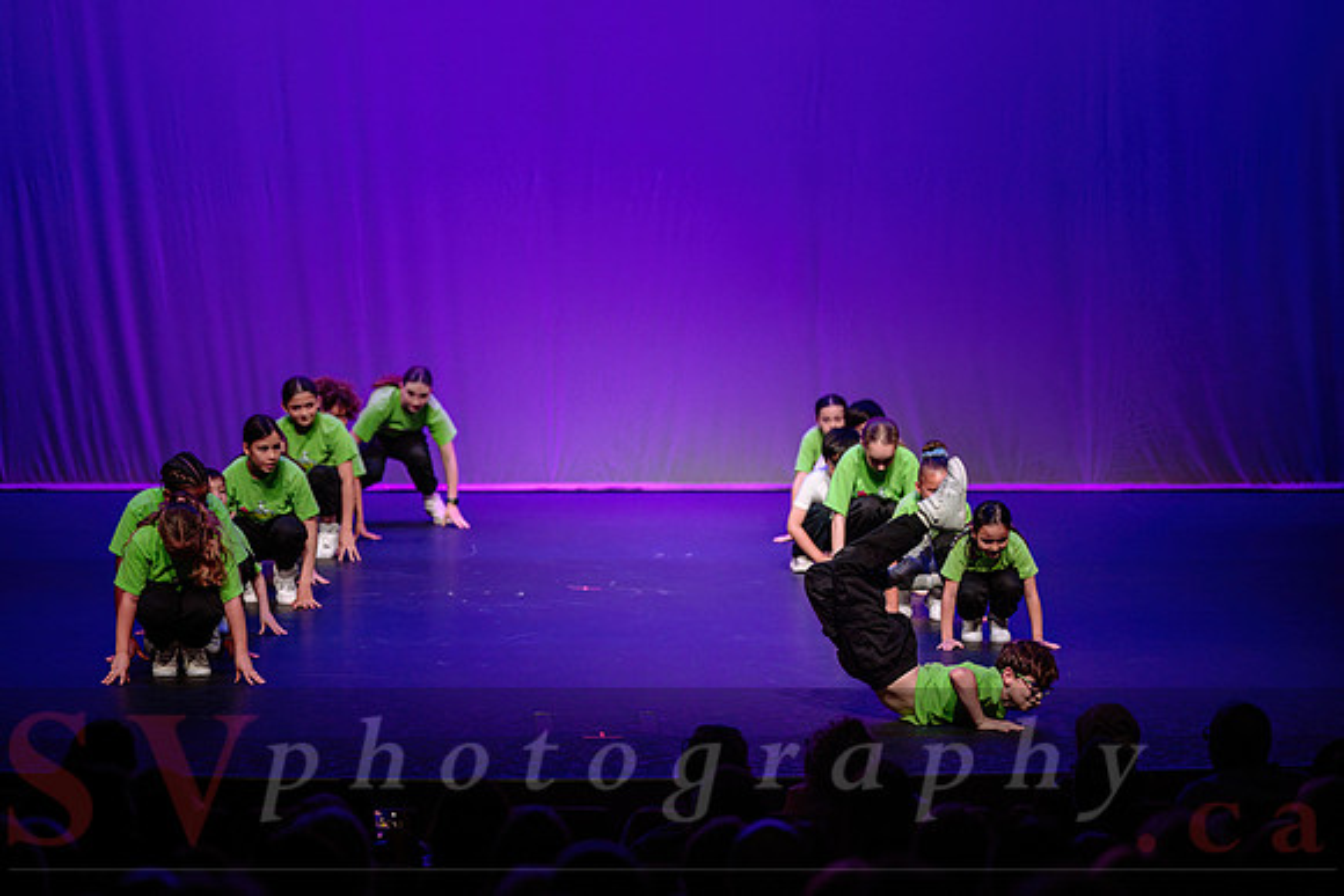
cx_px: 672
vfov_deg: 12.5
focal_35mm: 110
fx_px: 4107
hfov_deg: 18.6
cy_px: 448
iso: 1250
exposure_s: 1/500
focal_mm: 110
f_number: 2.8
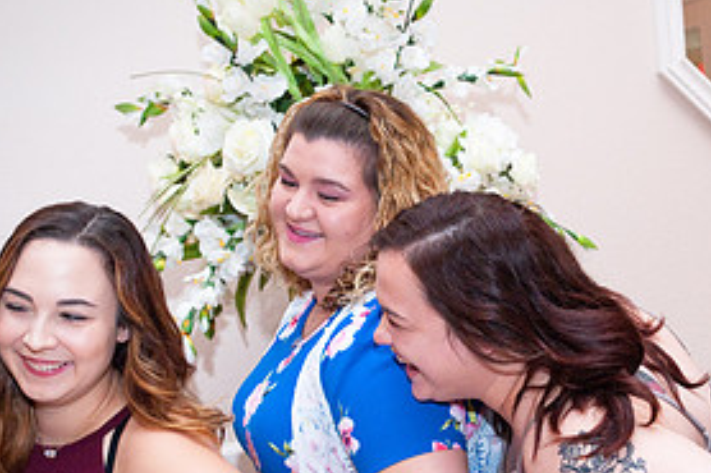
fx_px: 1441
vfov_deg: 18.5
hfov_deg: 27.4
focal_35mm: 73
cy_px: 355
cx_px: 529
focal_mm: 35
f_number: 5.6
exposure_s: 1/160
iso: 3200
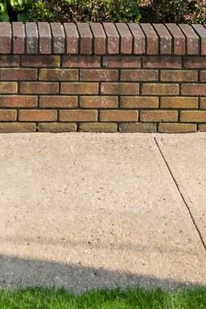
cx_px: 18
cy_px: -239
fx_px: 678
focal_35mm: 79
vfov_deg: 19.5
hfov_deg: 17.0
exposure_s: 1/400
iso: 500
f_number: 10
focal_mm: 14
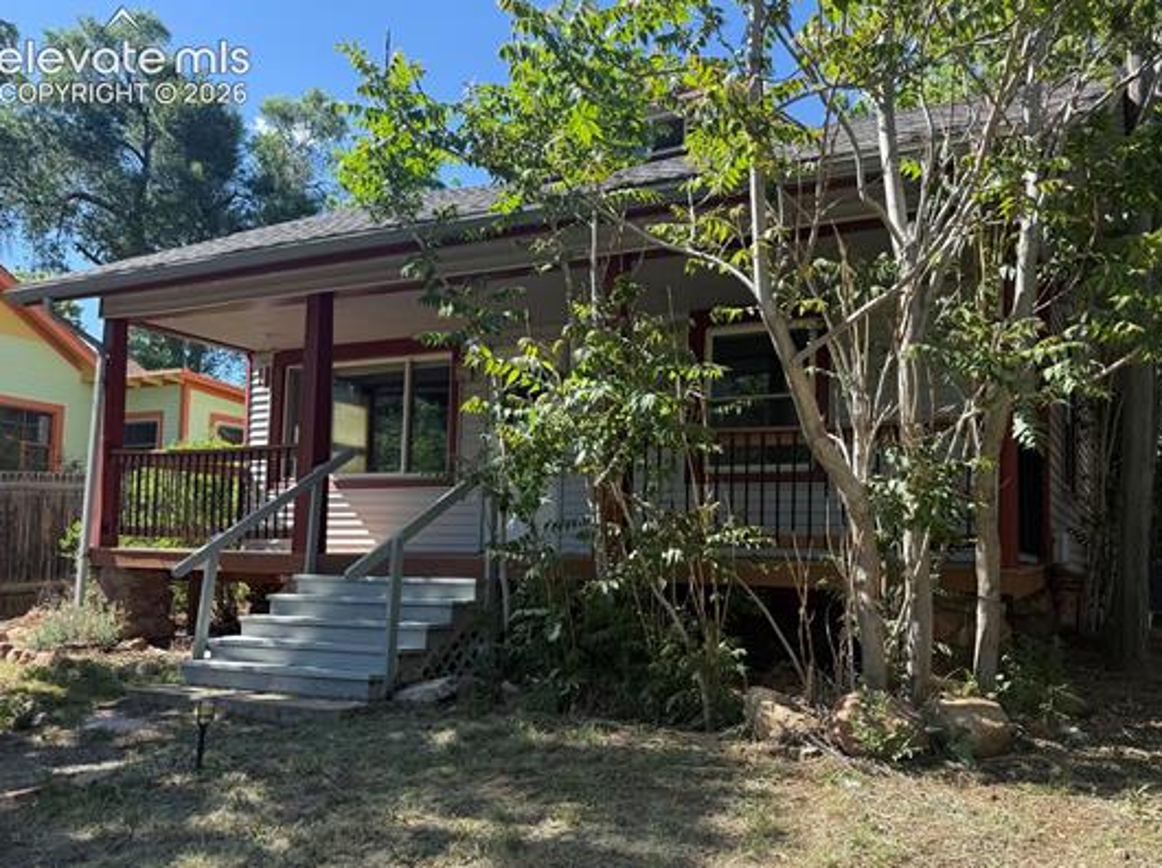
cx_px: 684
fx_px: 972
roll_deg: -1.0
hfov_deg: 61.3
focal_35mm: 29
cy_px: 507
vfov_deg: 47.9
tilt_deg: +4.6
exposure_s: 1/1032
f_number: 1.78
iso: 80
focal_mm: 6.76
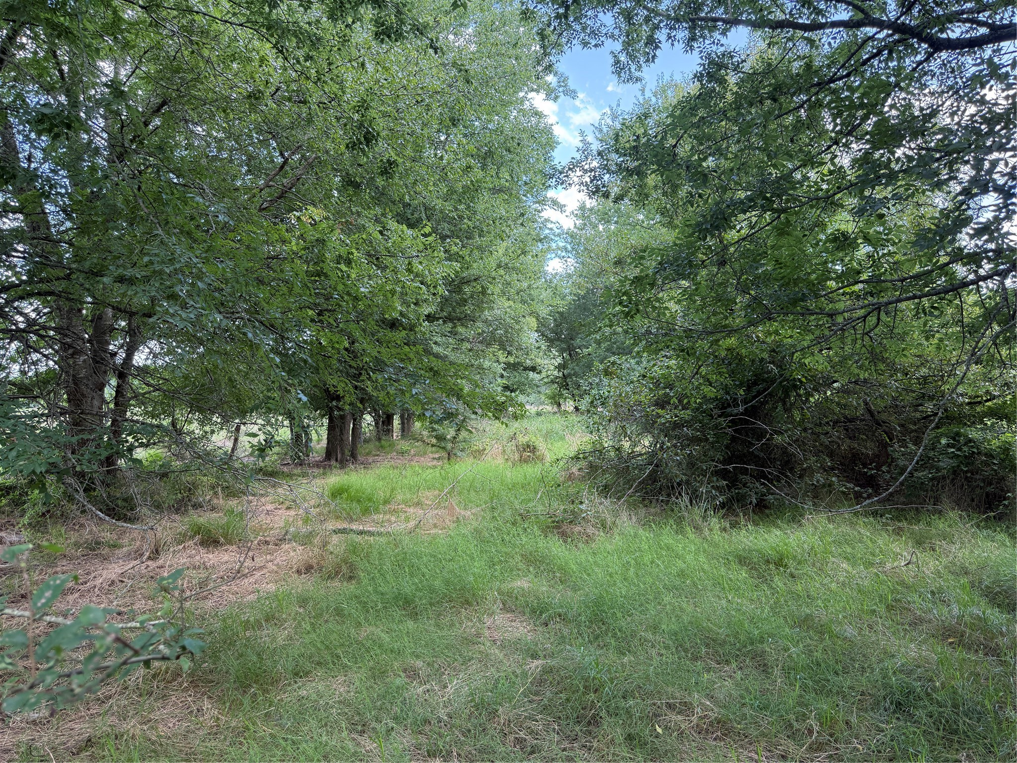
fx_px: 705
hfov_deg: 71.6
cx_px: 508
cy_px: 382
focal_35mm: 24
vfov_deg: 56.8
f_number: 1.78
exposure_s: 1/235
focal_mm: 6.76
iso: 100
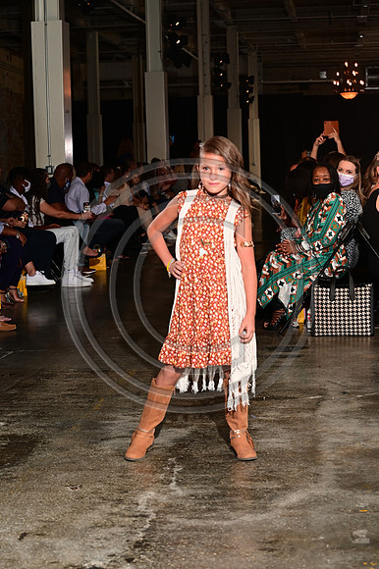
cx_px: 190
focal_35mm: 70
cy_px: 284
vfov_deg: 28.9
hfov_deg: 19.4
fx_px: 1107
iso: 1000
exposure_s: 1/125
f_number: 6.3
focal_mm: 70
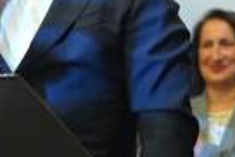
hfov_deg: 8.4
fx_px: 1601
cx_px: 49
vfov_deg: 5.6
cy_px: -61
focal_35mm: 245
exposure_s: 1/250
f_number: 3.2
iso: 6400
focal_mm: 78
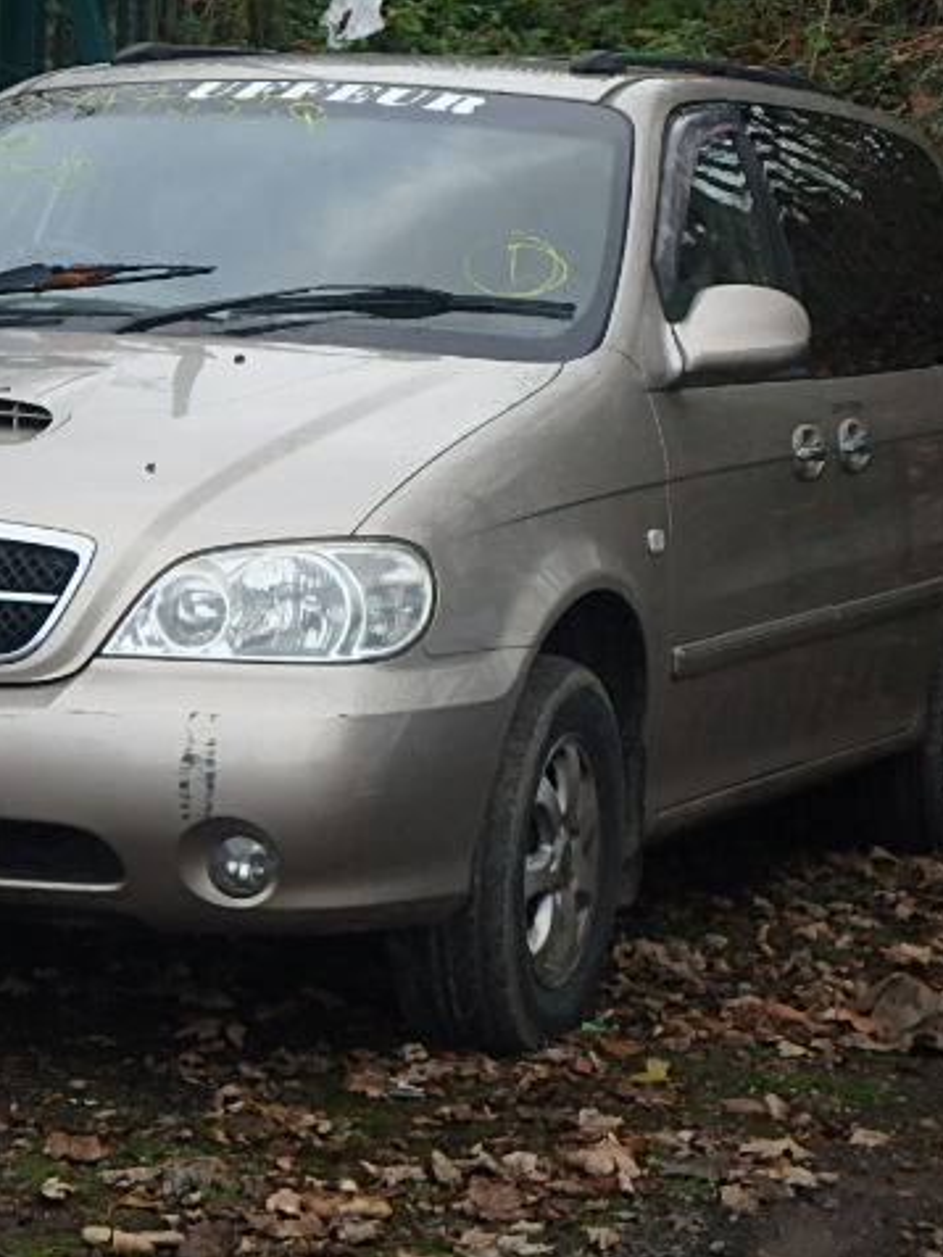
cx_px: 242
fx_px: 3994
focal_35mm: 110
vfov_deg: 17.9
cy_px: 630
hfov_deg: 13.4
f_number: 5.3
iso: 125
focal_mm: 14.6
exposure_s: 1/160
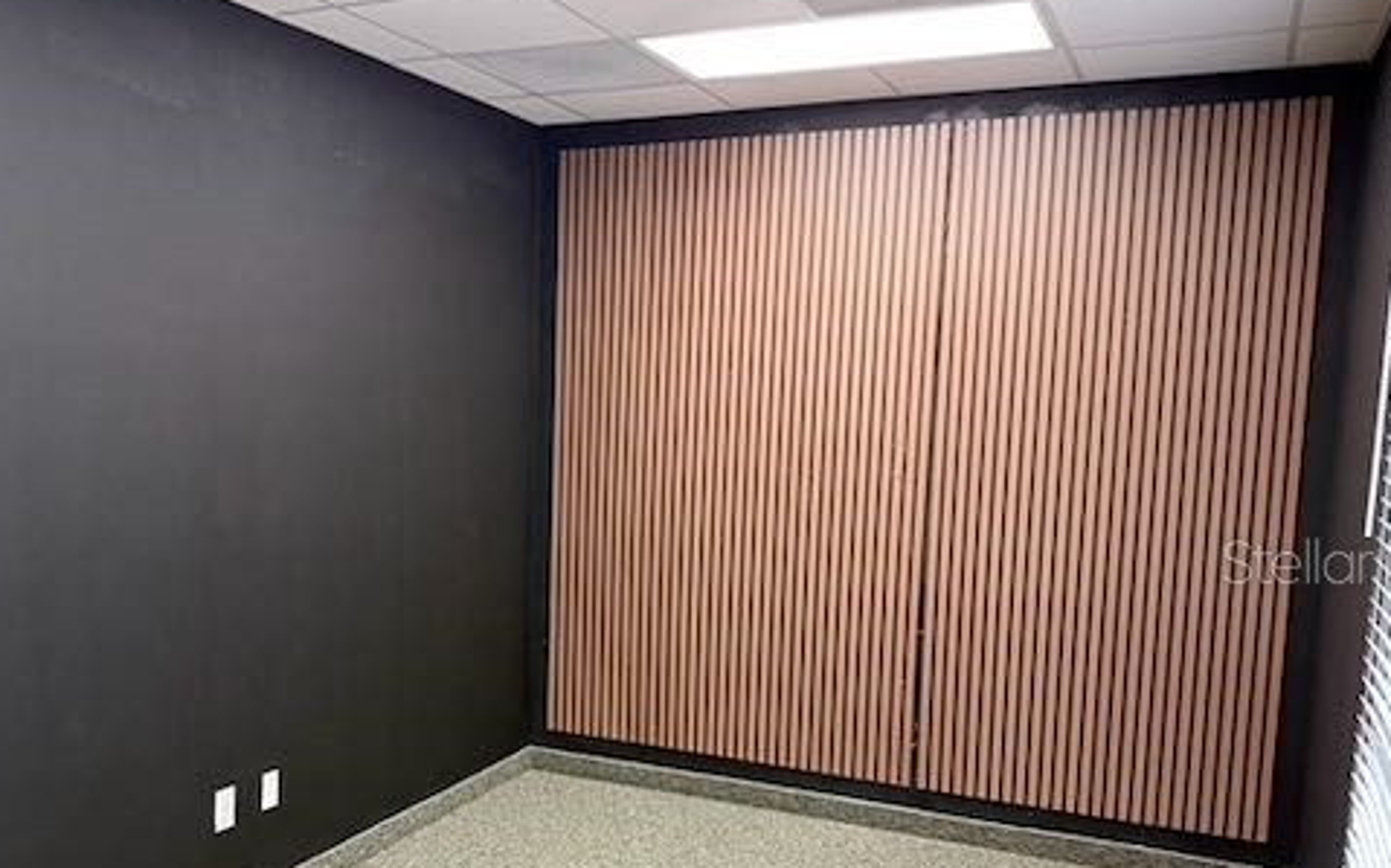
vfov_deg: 36.9
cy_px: 560
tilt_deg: -7.3
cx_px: 566
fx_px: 1288
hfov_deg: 56.3
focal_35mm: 34
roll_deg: -1.7
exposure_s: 1/60
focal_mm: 6.76
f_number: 1.78
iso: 400
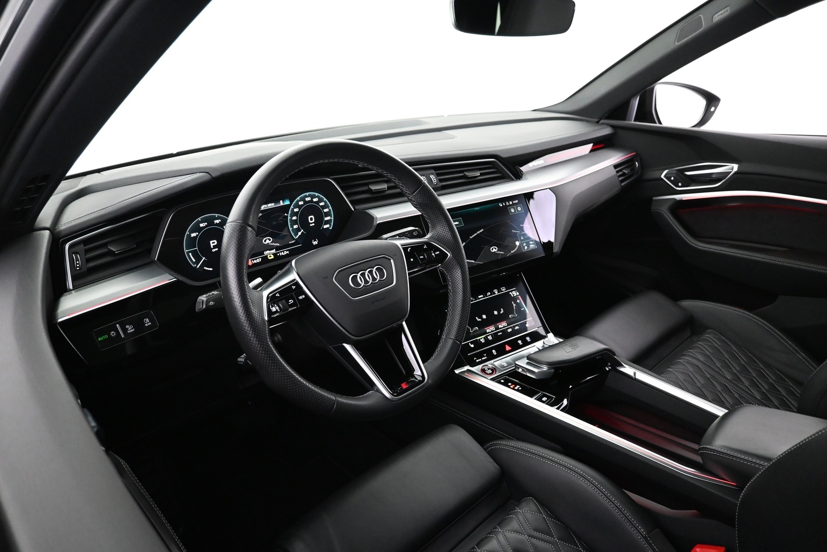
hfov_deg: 73.7
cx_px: 414
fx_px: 551
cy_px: 276
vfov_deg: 53.1
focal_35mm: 24
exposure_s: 1/40
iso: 4000
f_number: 3.5
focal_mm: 16
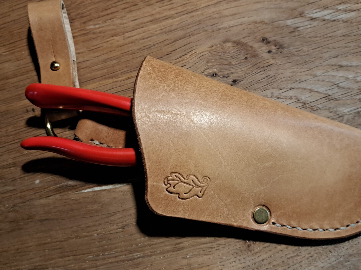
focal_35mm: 34
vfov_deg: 41.8
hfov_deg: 54.0
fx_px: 355
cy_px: 142
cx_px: 182
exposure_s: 1/25
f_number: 1.8
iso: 400
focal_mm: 5.23
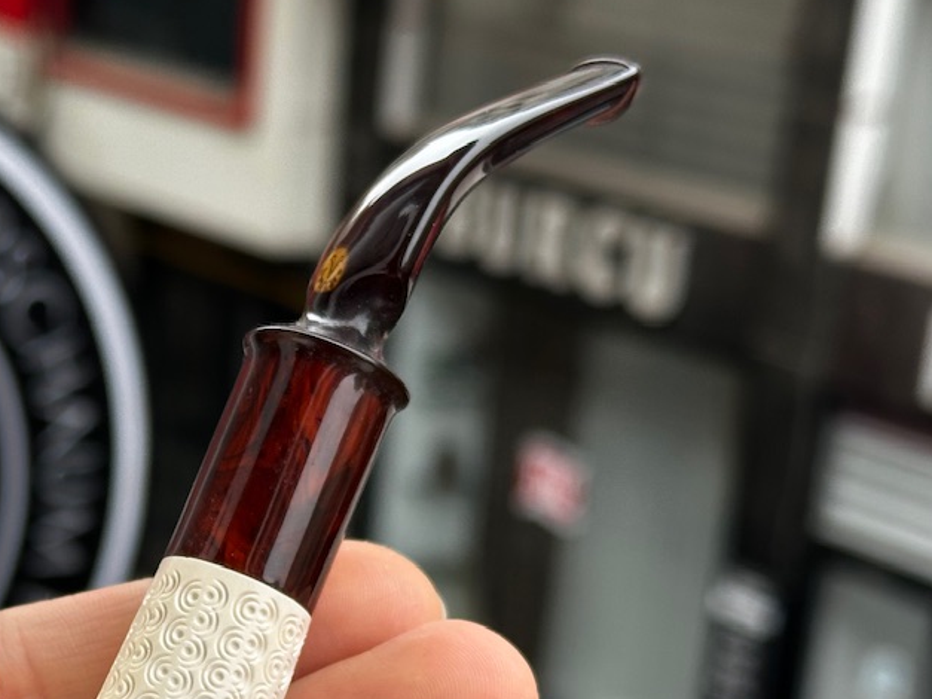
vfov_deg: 14.9
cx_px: 126
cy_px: 622
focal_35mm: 98
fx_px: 2638
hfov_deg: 19.7
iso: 64
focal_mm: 6.86
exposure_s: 1/516
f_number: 1.78
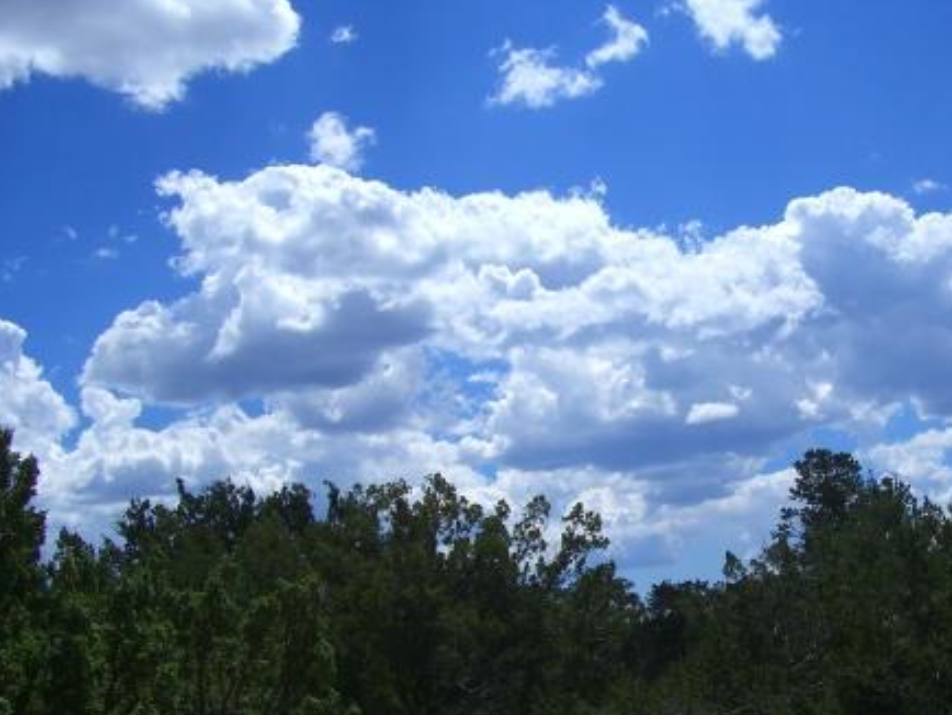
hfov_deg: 34.0
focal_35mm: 56
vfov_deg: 26.0
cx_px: 647
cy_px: 487
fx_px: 1541
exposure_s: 1/800
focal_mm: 7.9
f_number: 5.6
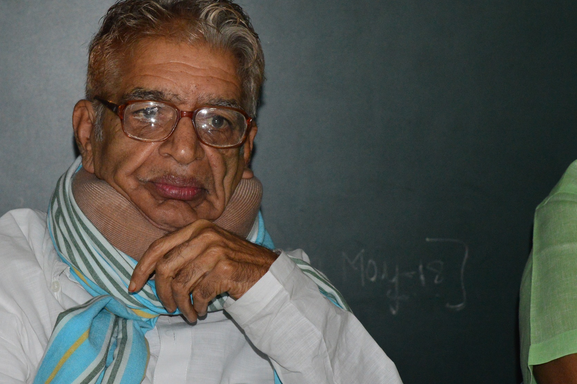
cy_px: 201
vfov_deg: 11.5
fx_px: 1901
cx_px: 178
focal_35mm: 119
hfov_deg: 17.2
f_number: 5.6
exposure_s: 1/125
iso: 1600
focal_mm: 55
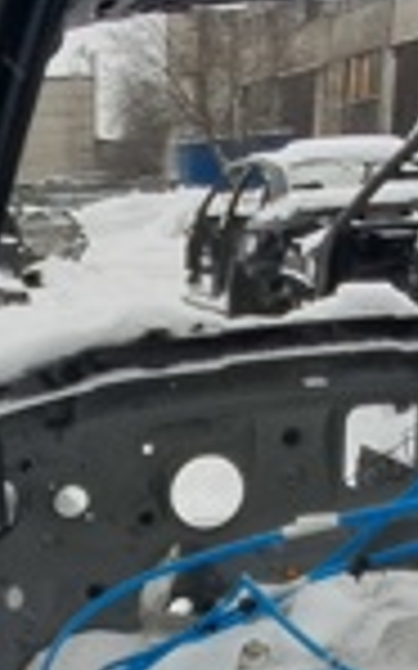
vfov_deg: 31.9
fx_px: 1076
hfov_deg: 21.2
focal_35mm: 59
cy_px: 670
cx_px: 0
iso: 50
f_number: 2.2
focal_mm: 1.13
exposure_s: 1/112
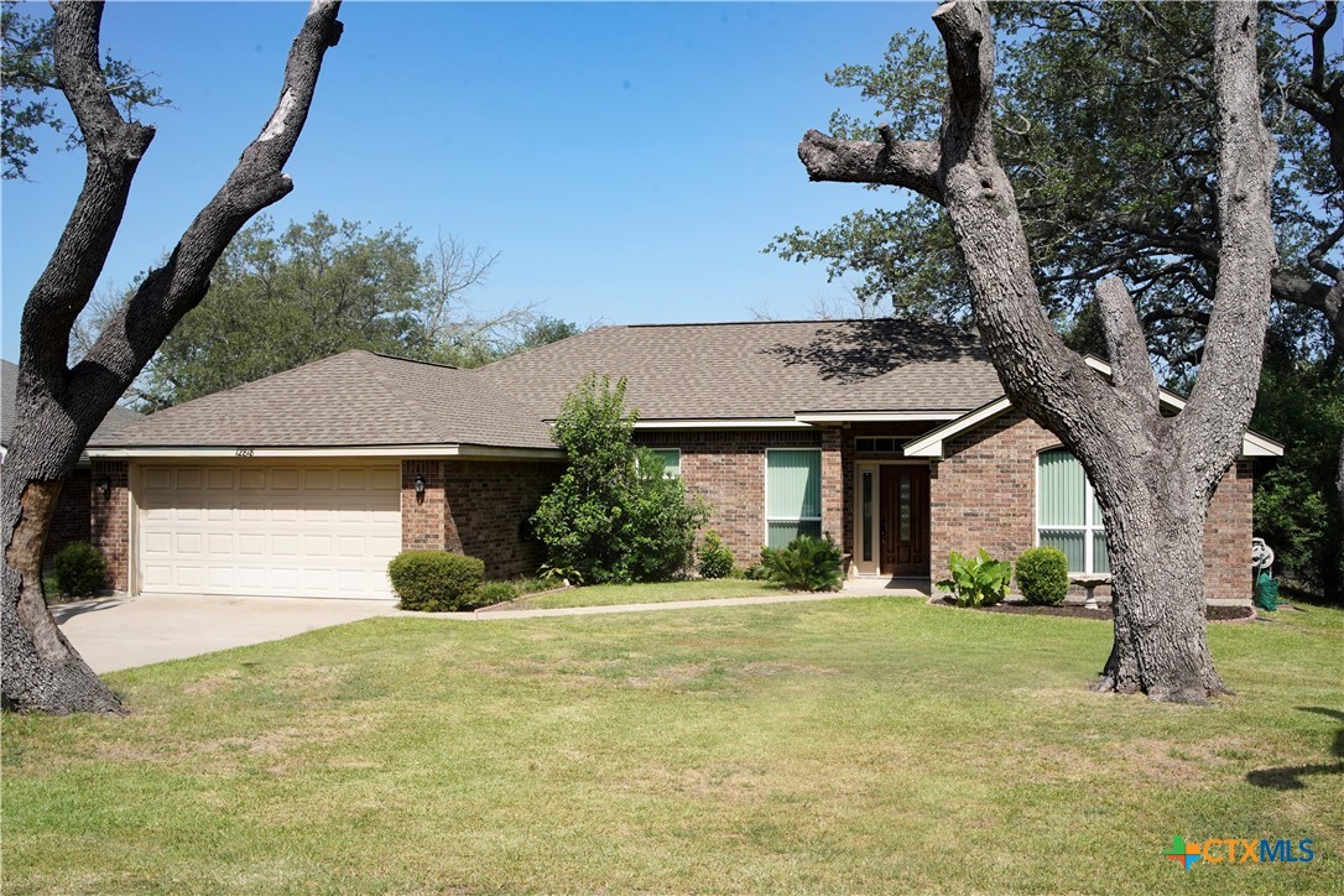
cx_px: 672
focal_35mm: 35
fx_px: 1307
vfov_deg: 37.9
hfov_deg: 54.4
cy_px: 448
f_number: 11
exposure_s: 1/400
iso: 640
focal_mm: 35
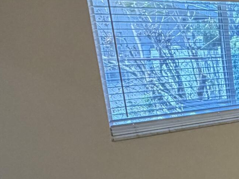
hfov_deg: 22.1
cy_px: 146
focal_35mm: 65
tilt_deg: -15.0
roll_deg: +0.7
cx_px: 398
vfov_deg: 22.3
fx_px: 449
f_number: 2.2
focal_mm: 2.22
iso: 320
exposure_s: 1/120
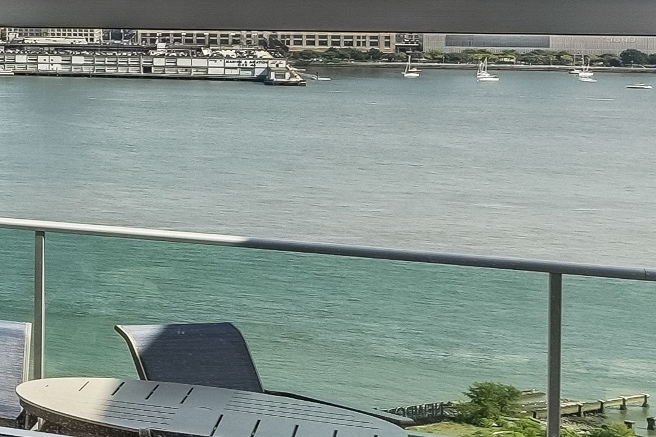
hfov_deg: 11.4
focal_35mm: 89
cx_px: -1327
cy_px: -22
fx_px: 1622
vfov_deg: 15.0
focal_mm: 14
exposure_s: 1/400
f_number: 8
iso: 200
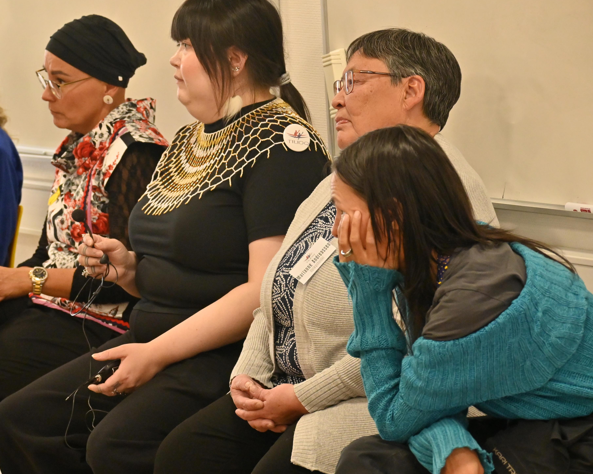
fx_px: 3242
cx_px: 183
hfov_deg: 10.4
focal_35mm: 185
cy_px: 243
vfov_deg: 8.4
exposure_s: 1/125
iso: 2000
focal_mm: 85
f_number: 5
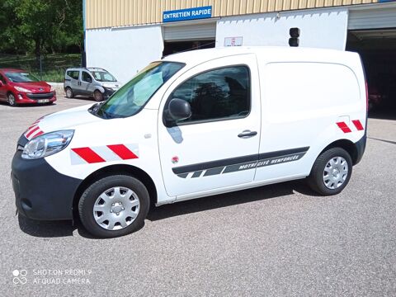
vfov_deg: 51.4
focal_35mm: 27
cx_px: 198
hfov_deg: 65.3
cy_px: 148
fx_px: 309
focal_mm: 3.79
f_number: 2.2
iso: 116
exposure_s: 1/2439
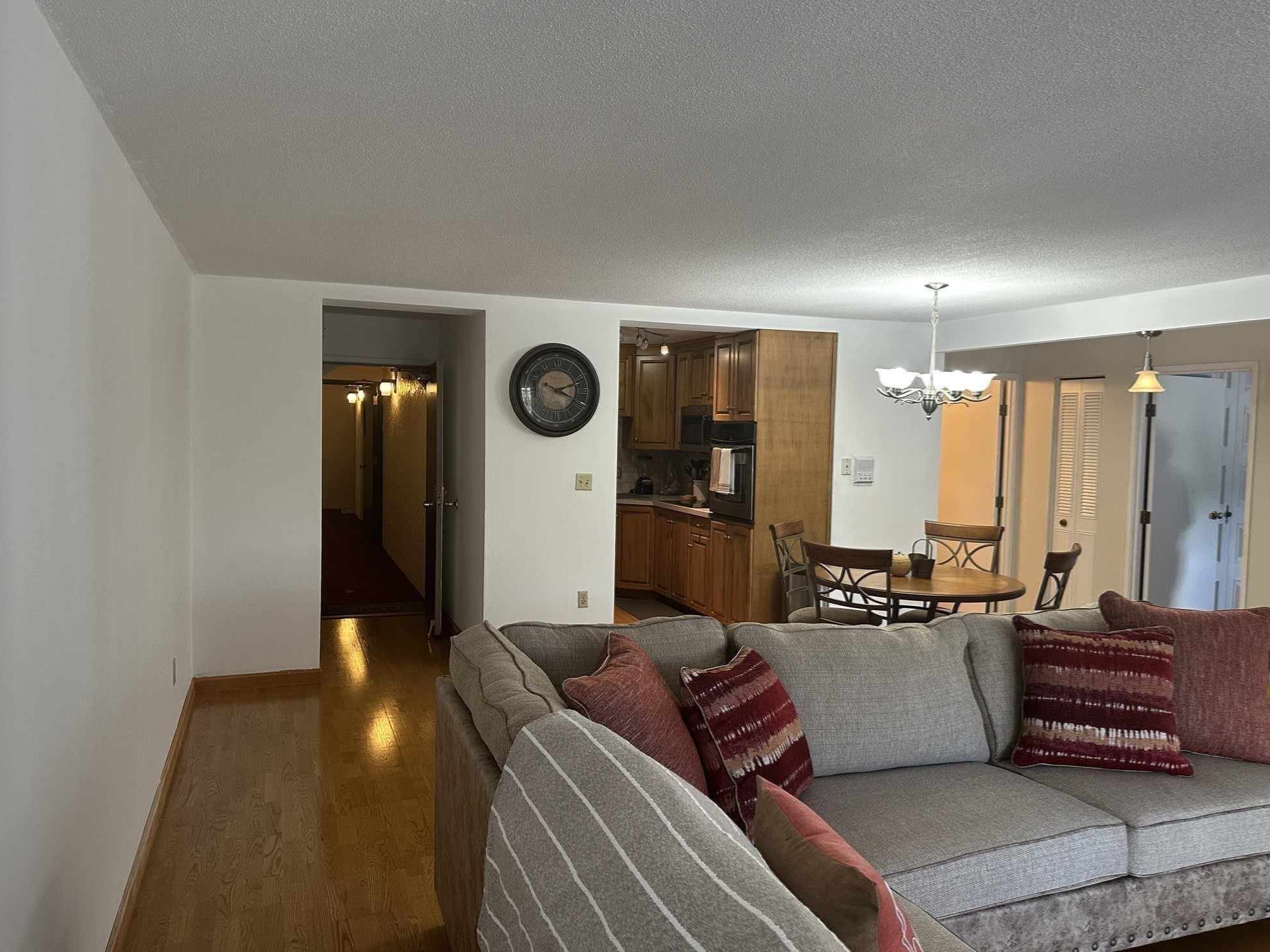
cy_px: 467
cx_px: 629
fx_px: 917
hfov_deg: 69.4
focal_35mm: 25
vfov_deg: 54.9
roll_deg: -1.6
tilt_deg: -2.5
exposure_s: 1/60
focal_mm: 6.86
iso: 200
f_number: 1.78
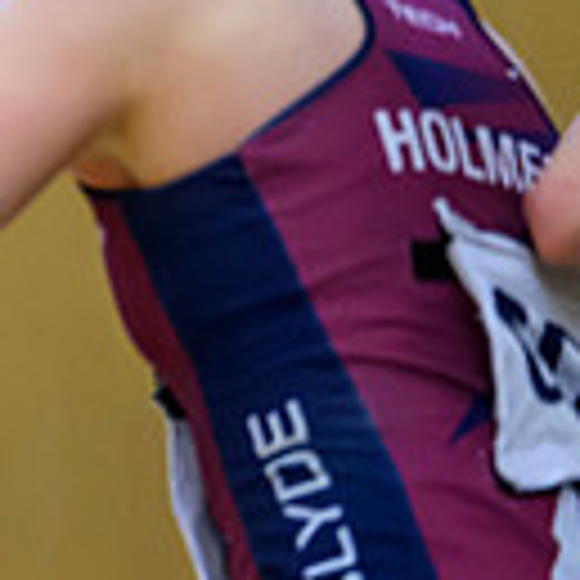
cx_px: -885
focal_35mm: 920
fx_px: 17440
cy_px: 50
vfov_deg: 1.9
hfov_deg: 1.9
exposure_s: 1/800
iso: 3200
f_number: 3.2
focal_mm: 200
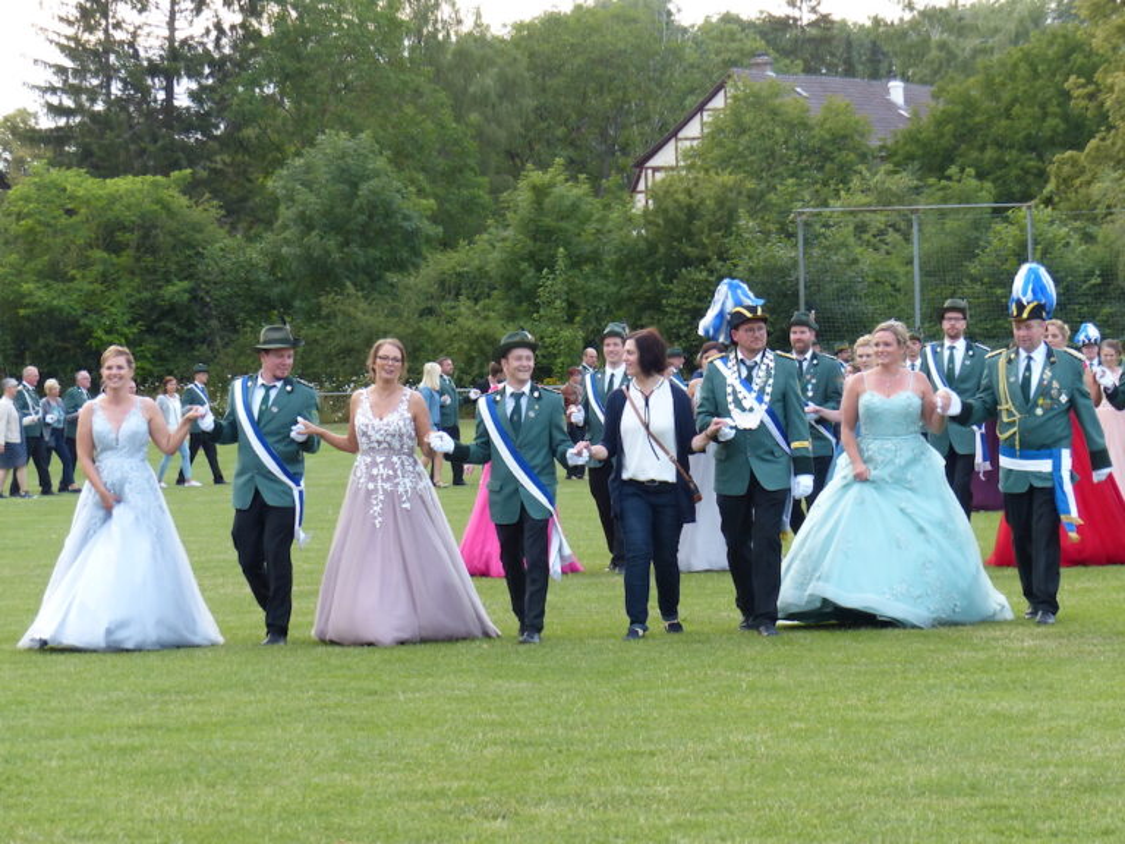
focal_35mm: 133
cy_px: 422
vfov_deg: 11.1
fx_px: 4322
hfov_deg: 14.8
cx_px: 562
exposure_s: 1/250
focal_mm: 21.8
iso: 200
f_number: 2.8
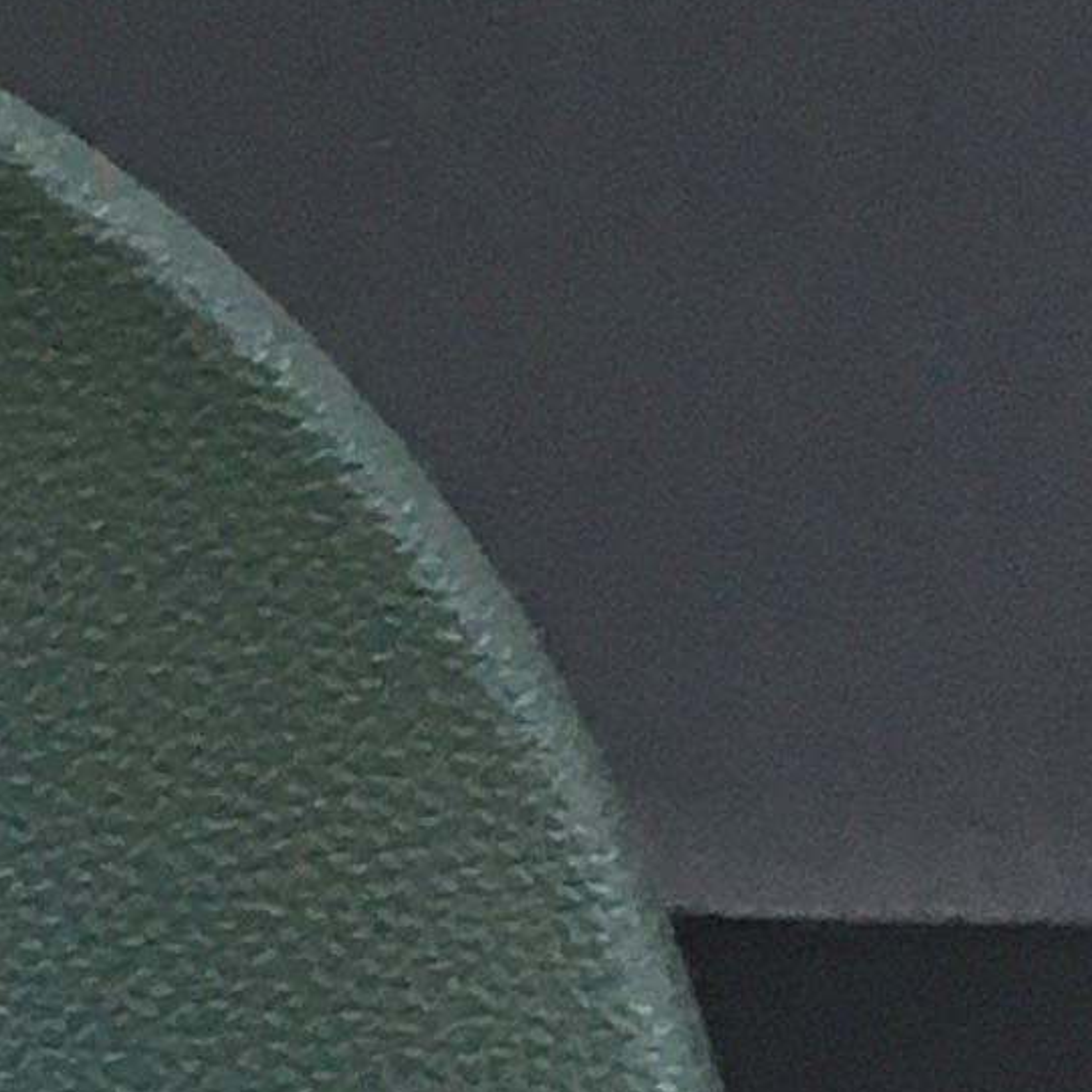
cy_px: 2202
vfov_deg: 8.7
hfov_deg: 8.4
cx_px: -1536
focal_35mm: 191
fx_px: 6817
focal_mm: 4.15
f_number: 2.2
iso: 64
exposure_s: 1/33
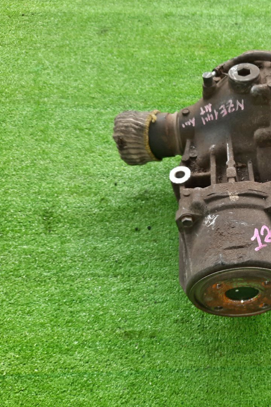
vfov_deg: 54.4
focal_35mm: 35
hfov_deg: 34.9
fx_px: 395
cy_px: 202
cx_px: 260
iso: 136
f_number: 2
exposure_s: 1/50
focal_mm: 4.6
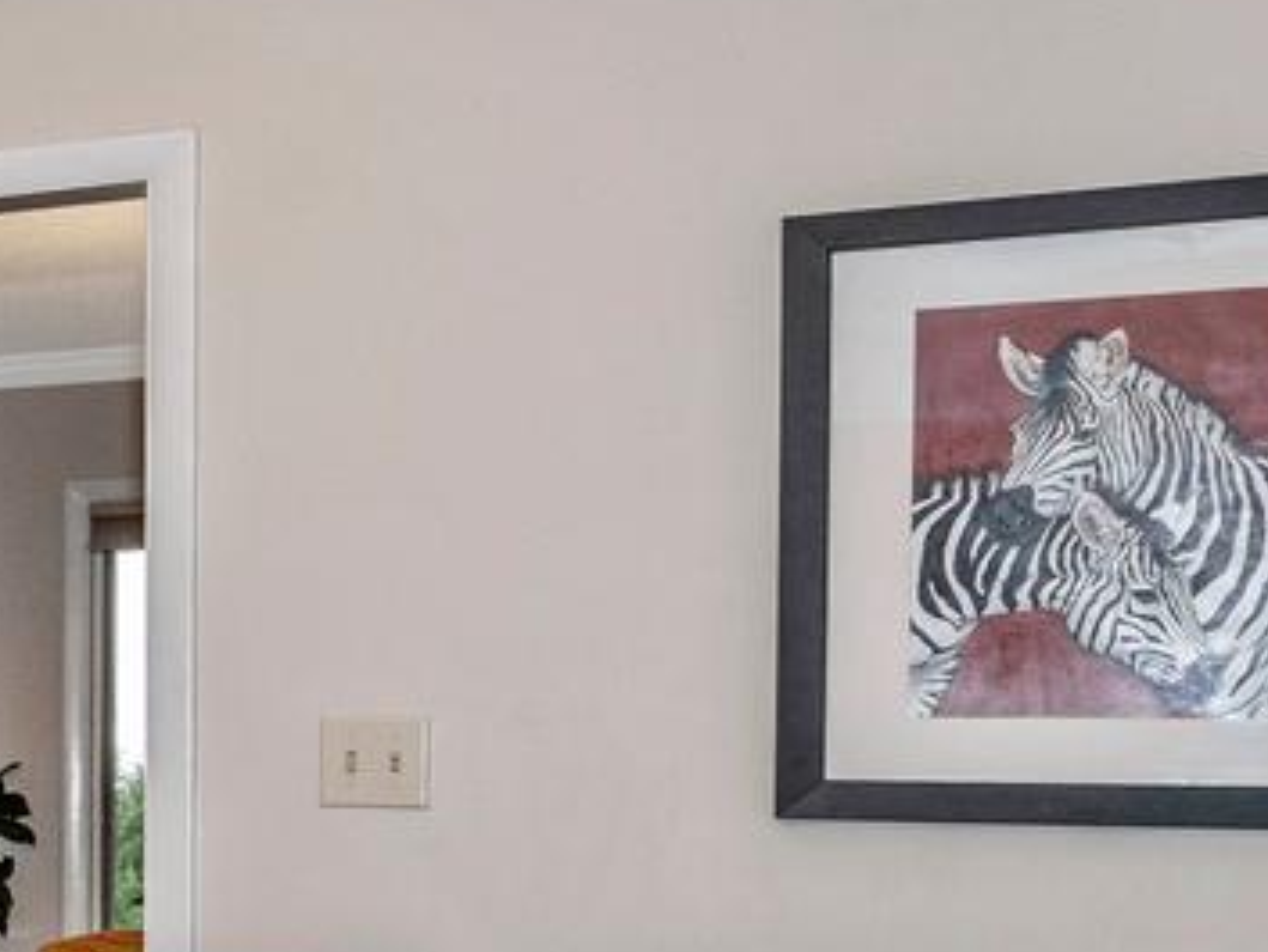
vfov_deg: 18.6
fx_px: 2858
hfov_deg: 16.9
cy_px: 846
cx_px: -1404
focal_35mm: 78
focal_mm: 14
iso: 320
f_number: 8
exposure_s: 1/60
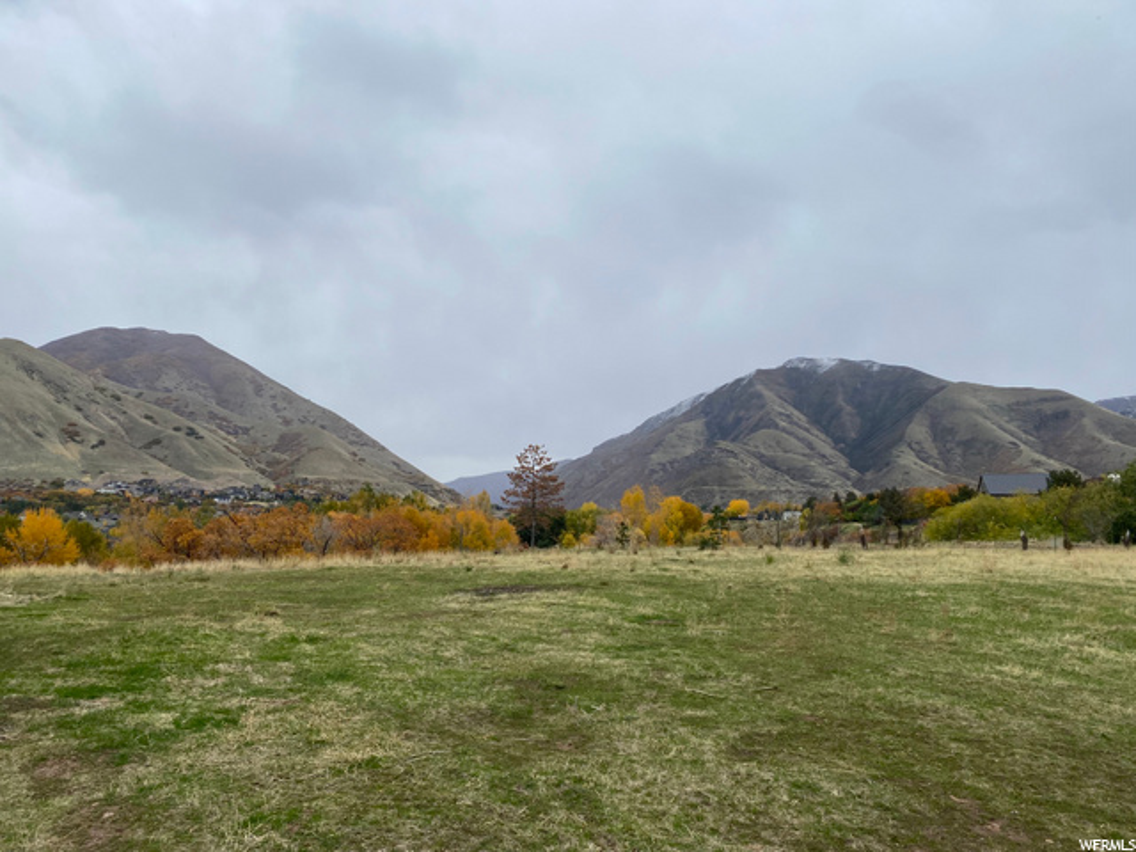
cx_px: 568
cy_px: 426
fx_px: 853
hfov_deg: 67.3
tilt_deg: +8.4
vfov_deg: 53.1
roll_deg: +0.7
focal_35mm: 26
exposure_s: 1/877
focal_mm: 4.25
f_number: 1.8
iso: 32
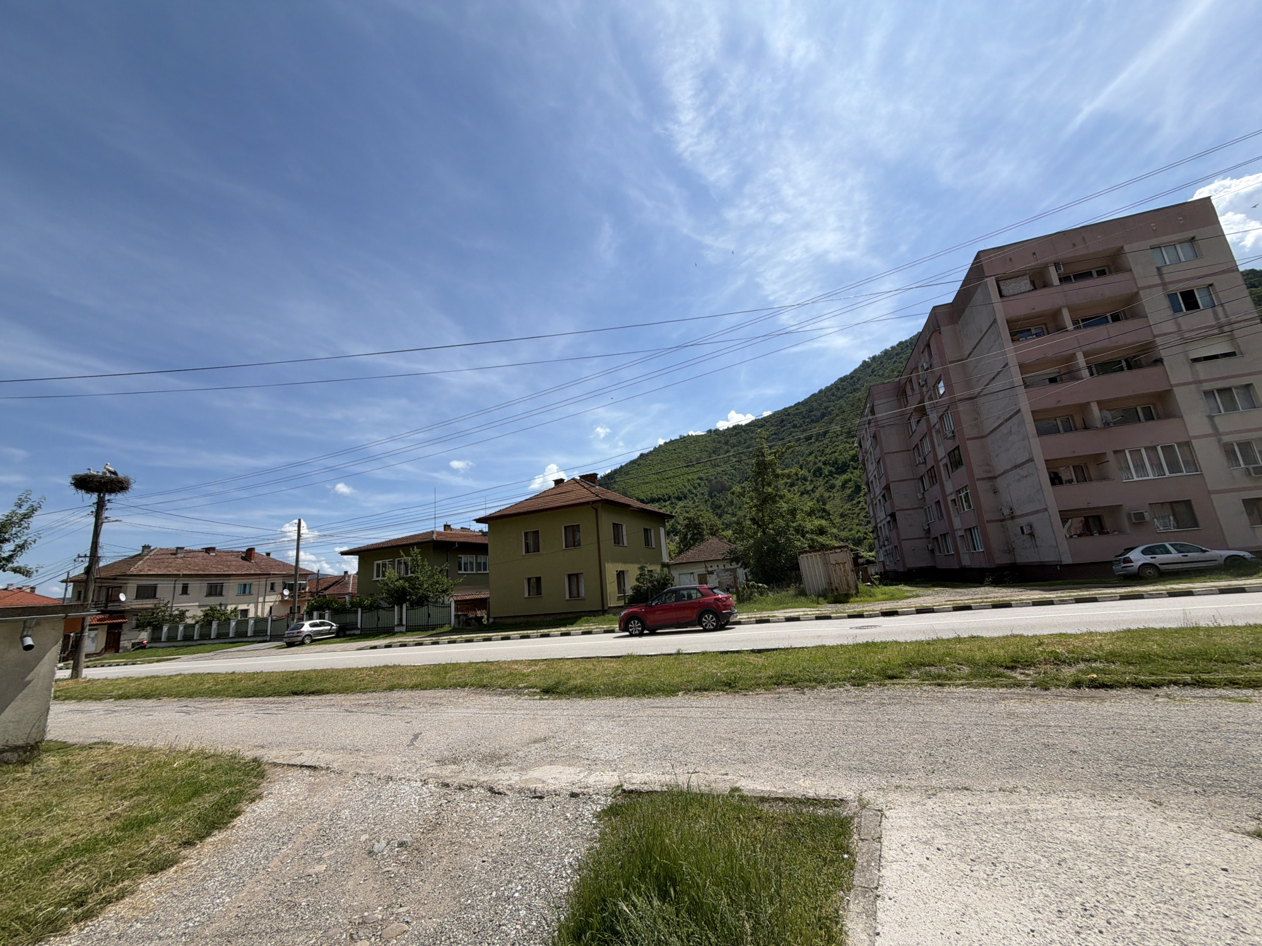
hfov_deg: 102.1
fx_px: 510
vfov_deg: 85.7
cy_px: 473
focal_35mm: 14
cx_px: 631
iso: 20
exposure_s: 1/1464
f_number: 2.2
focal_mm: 2.22
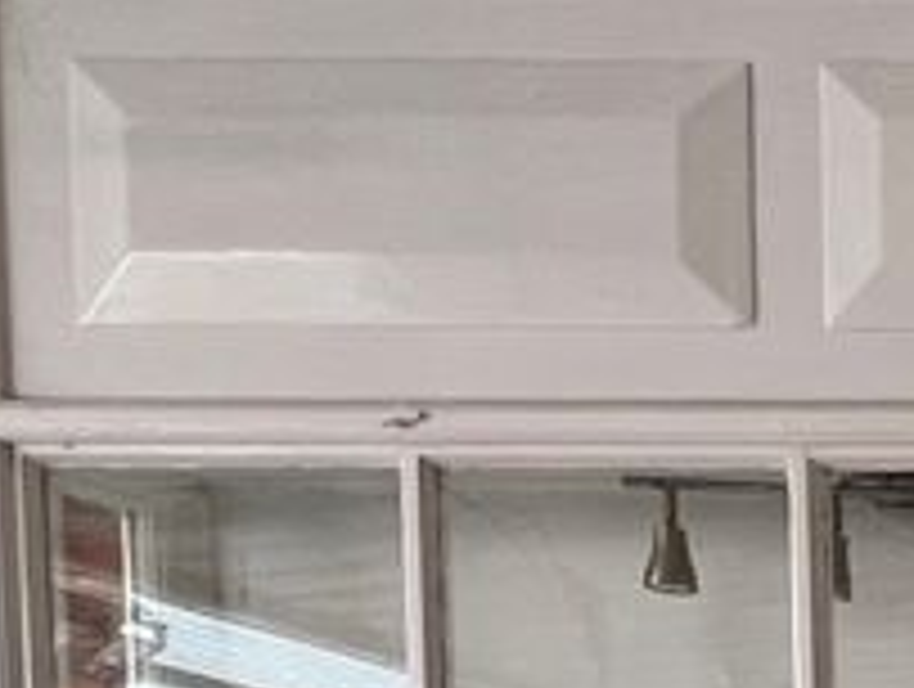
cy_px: 1144
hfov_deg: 17.6
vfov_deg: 17.7
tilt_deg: -2.7
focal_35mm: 71
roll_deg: +0.9
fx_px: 1878
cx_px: 1909
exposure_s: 1/99
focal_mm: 1.57
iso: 125
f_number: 1.8
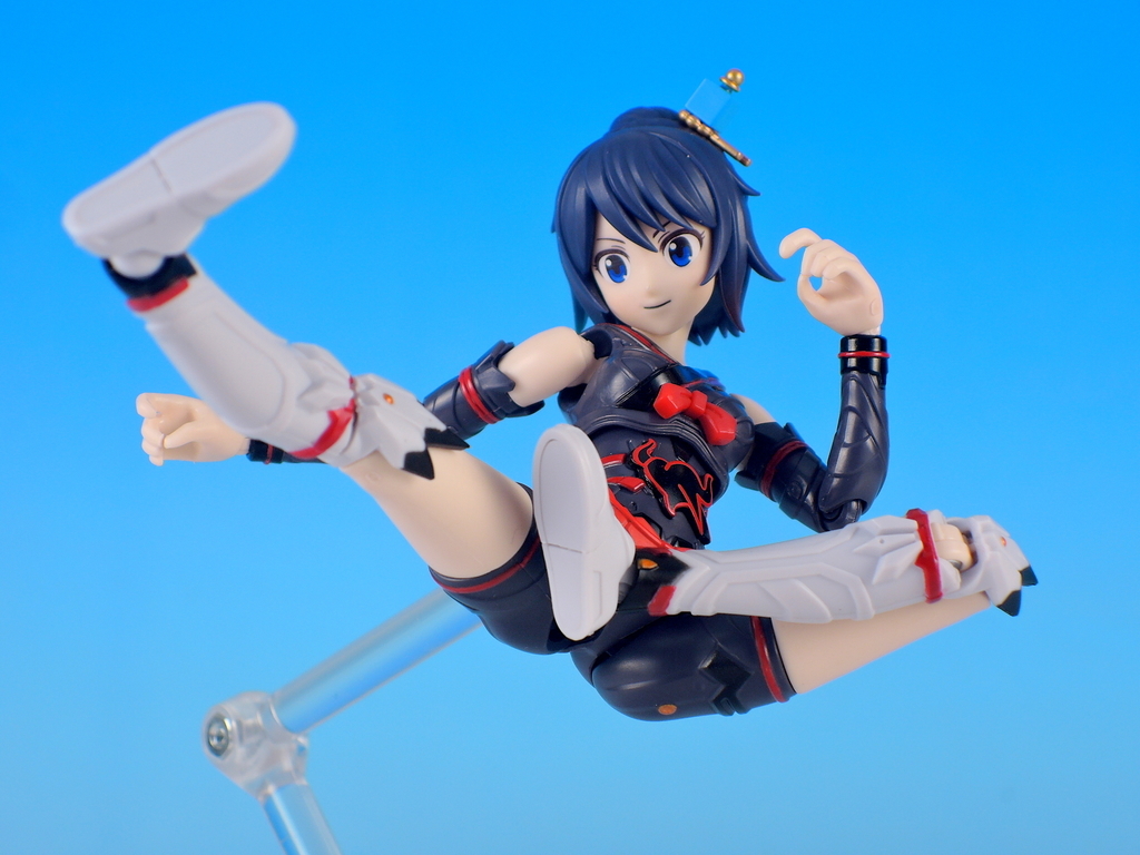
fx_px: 3952
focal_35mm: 120
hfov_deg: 16.4
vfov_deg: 12.3
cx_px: 570
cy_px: 428
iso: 80
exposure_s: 1/5
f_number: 6.3
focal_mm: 25.5
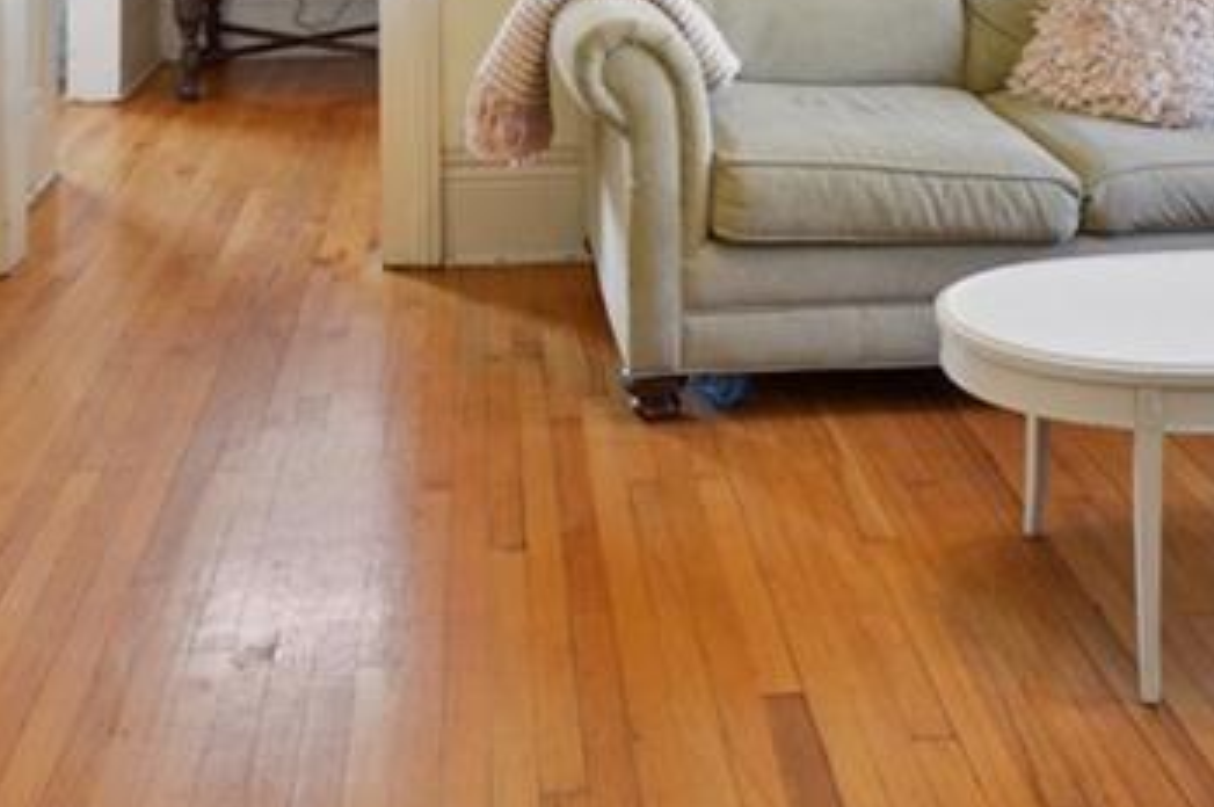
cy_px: -203
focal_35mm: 47
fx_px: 1583
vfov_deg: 25.2
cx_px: 661
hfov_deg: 41.9
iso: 400
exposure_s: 1/8
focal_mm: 16
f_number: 11
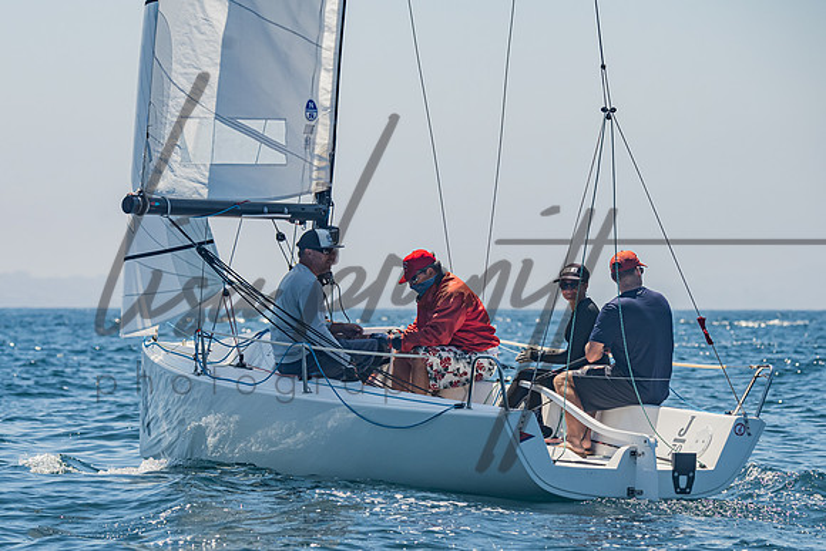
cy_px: 370
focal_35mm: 281
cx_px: 319
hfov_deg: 7.3
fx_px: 6458
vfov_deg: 4.9
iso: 400
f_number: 6.3
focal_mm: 195
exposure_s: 1/2000
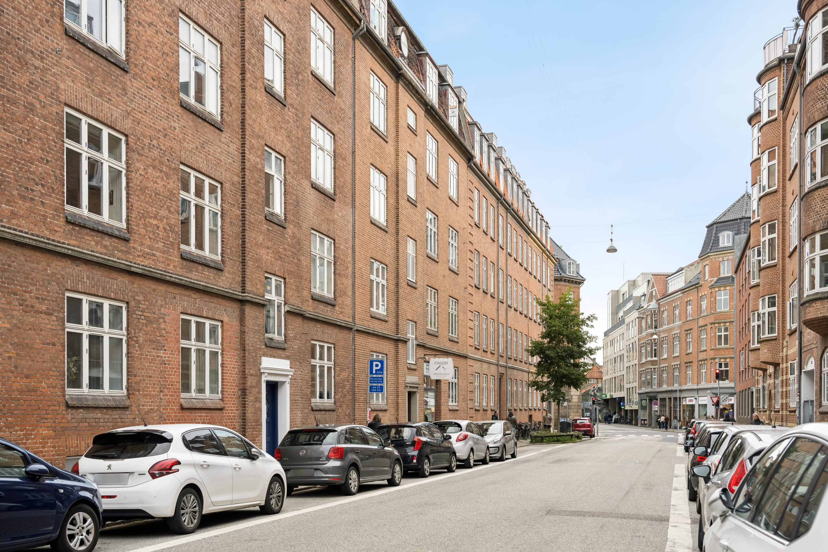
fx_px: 828
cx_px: 414
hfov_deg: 53.1
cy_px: 276
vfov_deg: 36.9
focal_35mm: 36
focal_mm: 36
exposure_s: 1/250
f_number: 4
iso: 90
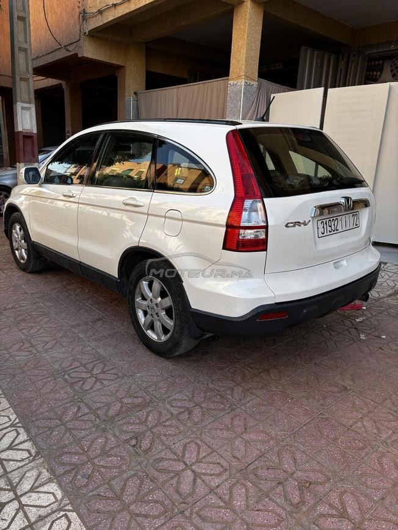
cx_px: 199
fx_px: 398
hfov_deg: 53.1
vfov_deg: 67.3
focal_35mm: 26
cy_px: 265
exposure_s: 1/611
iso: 50
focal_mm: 5.96
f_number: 1.6
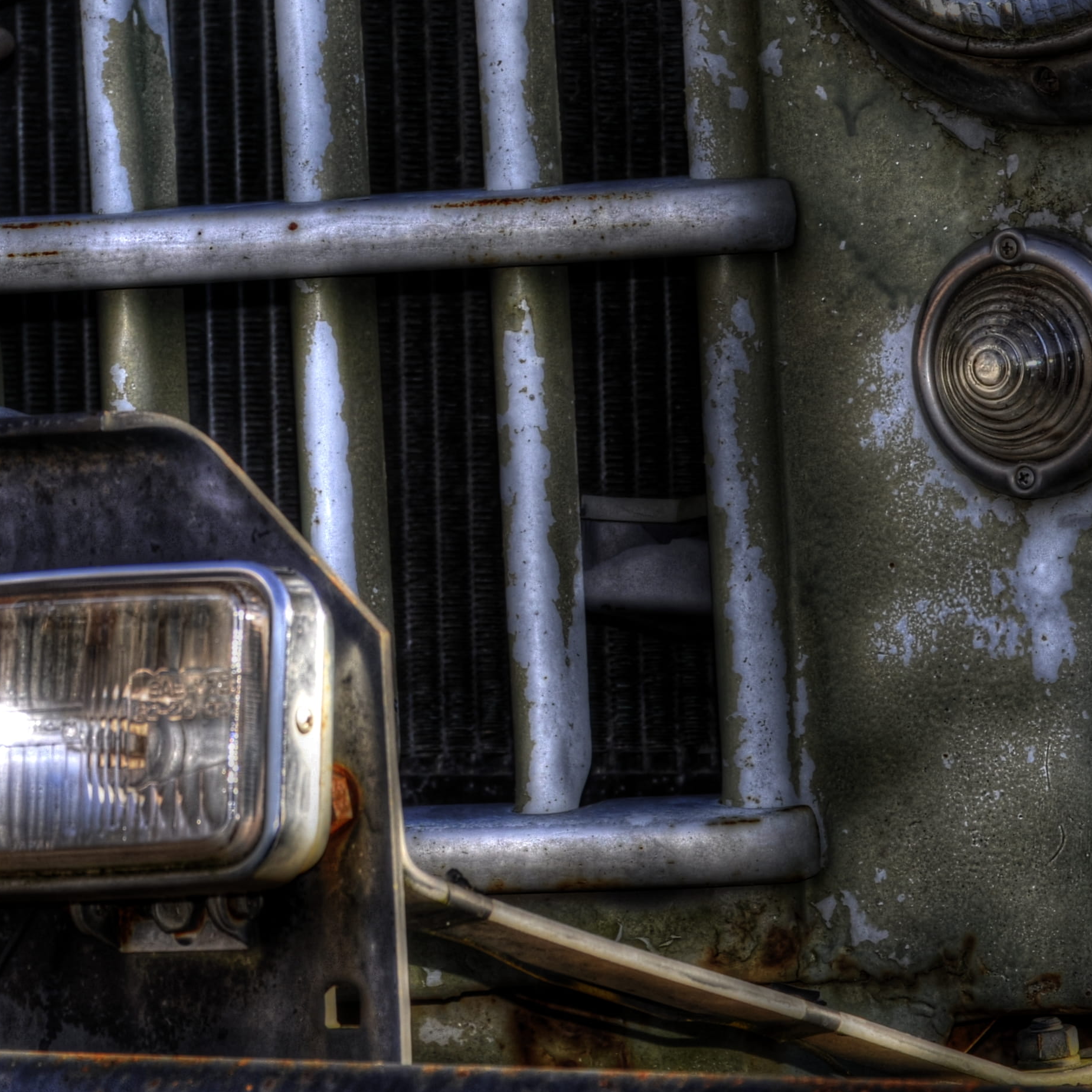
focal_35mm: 183
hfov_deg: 9.5
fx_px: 6531
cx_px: 238
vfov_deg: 9.5
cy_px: 314
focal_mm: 62
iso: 200
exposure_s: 1/200
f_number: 6.3
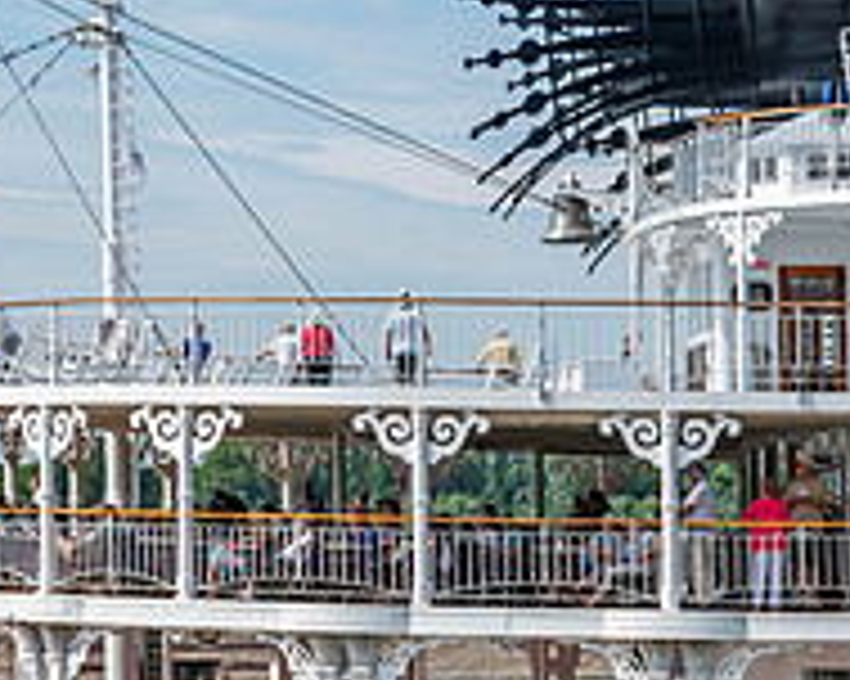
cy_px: 579
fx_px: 5079
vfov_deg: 7.6
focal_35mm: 202
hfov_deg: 9.5
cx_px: 877
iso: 64
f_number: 8
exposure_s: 1/160
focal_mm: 70
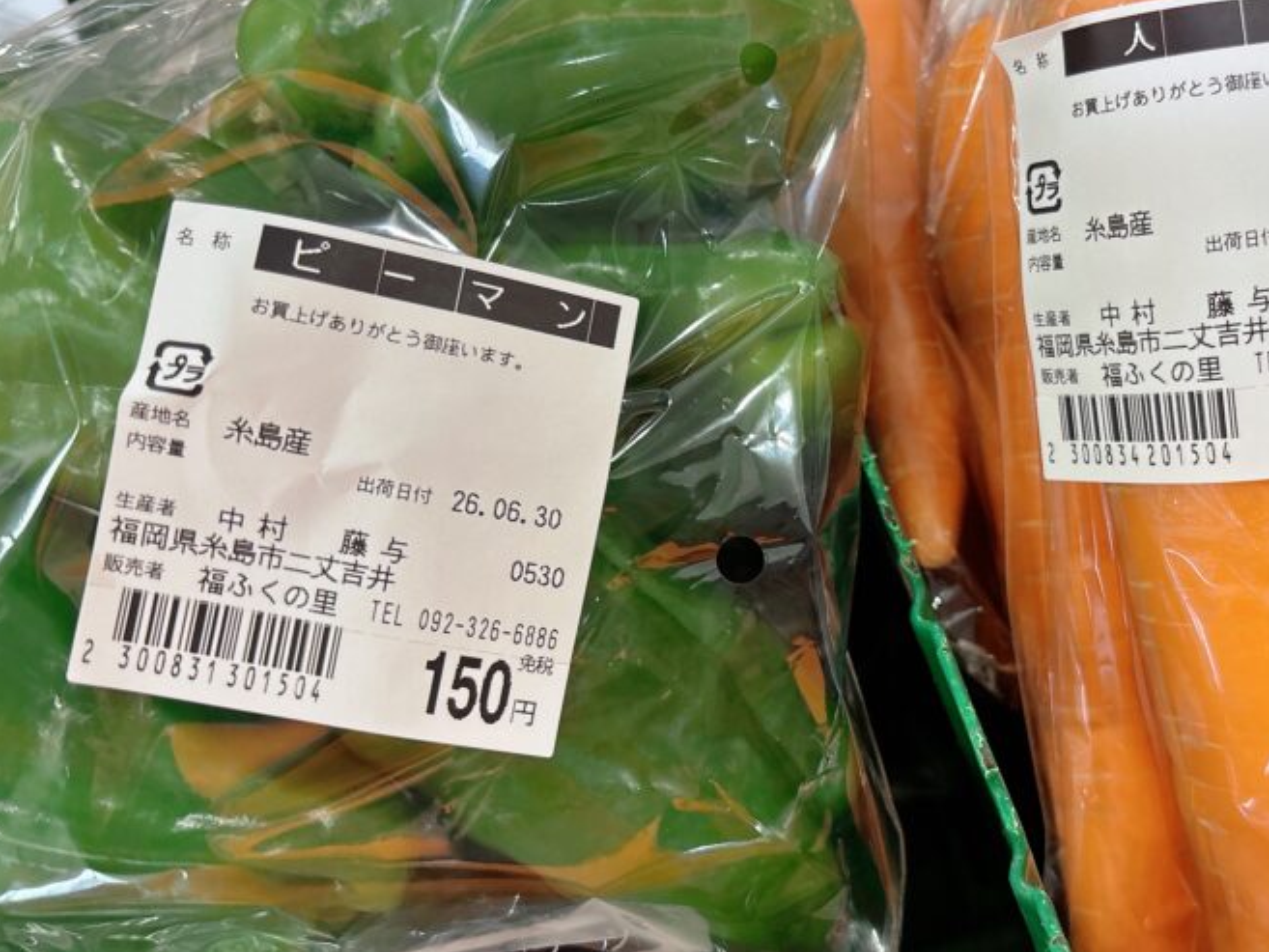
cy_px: 473
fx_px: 1393
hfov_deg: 48.1
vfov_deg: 37.7
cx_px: 854
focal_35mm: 38
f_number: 1.6
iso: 125
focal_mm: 5.96
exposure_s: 1/60
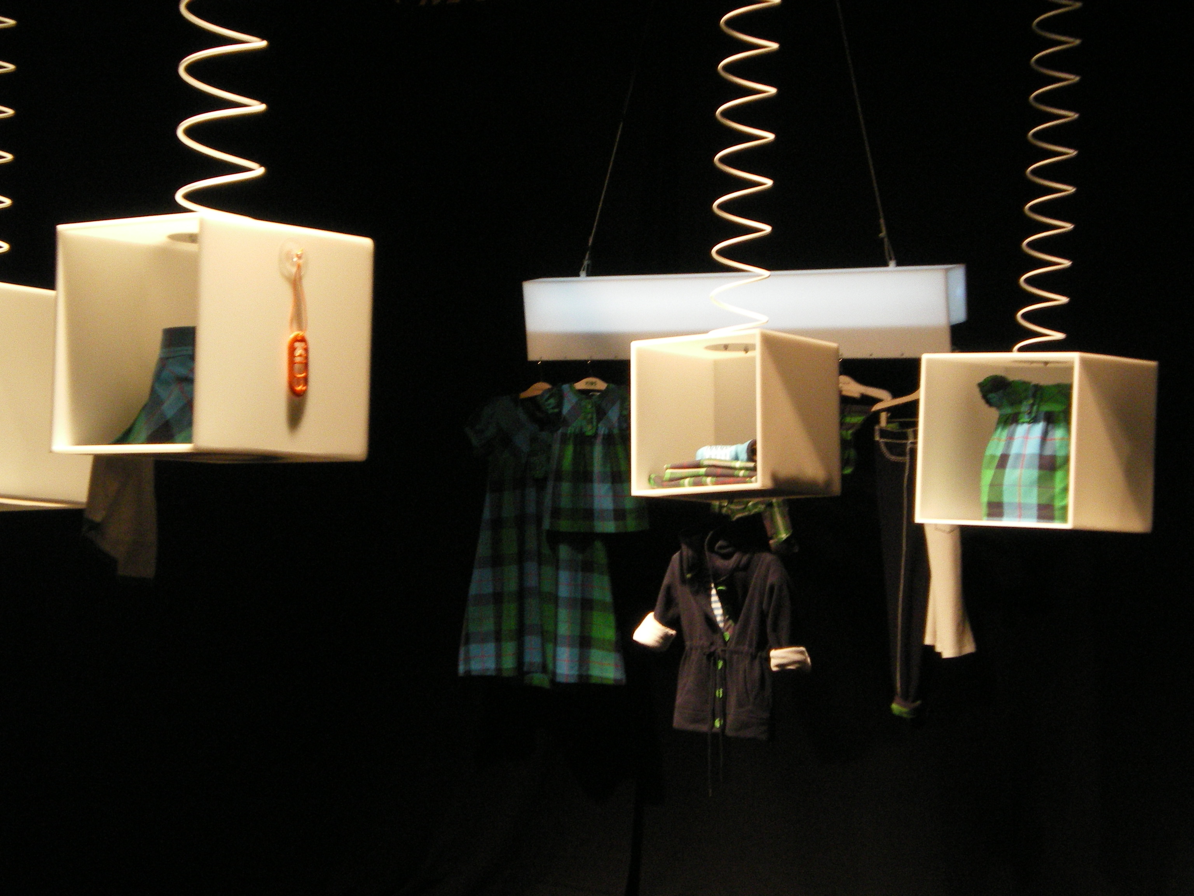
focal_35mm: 81
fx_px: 2794
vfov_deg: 18.2
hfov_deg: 24.1
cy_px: 448
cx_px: 597
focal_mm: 13.3
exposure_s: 1/40
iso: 400
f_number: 4.9
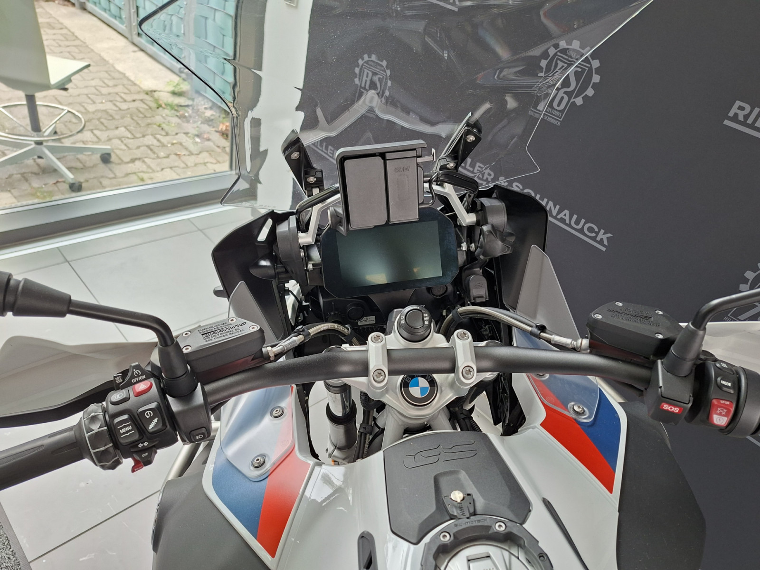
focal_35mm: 23
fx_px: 505
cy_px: 285
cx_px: 380
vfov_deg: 58.9
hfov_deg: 73.9
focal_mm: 5.54
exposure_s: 1/100
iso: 160
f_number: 1.8
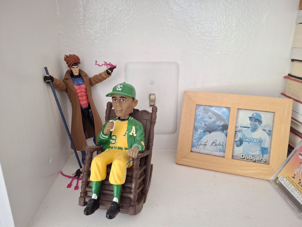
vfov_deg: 54.9
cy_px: 114
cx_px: 151
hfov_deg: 69.4
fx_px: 218
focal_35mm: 25
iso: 320
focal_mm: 4.69
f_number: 1.8
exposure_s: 1/30
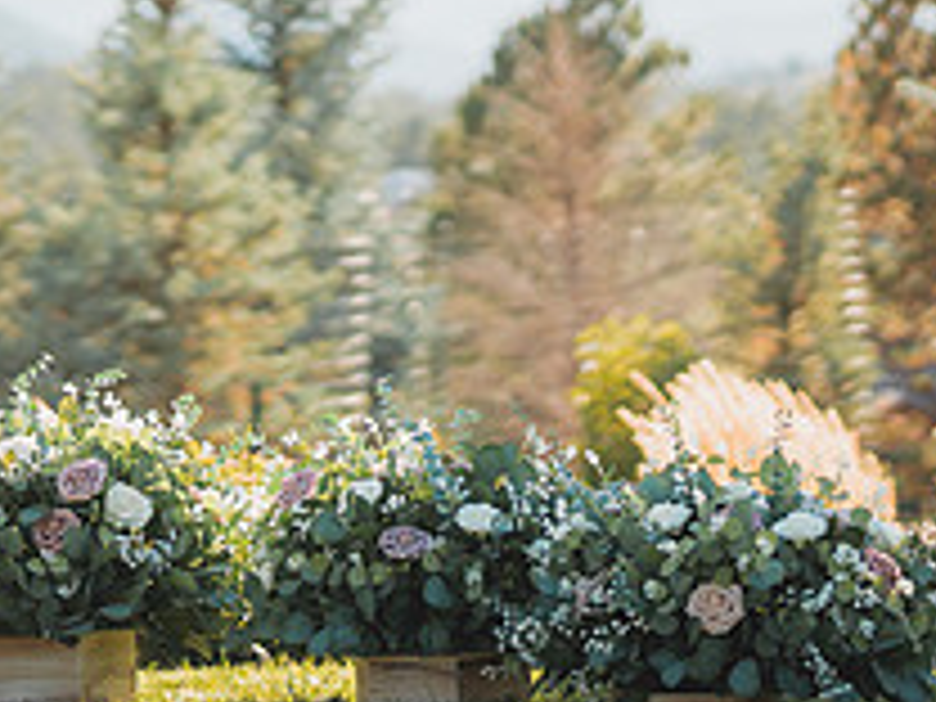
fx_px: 3677
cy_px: -16
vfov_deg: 10.8
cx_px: 220
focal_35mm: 136
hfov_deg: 14.4
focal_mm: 50
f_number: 1.4
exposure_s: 1/4000
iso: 160
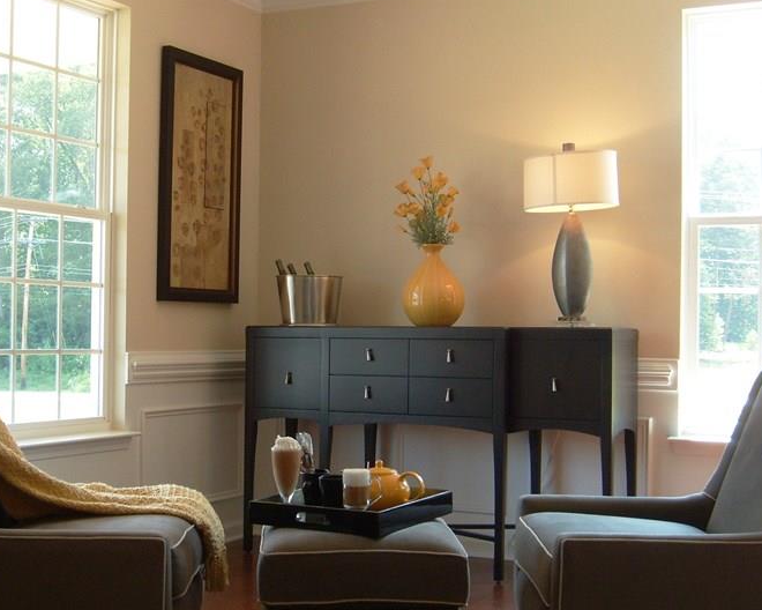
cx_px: 335
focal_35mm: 53
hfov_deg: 35.3
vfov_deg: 28.6
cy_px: 314
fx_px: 1195
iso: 80
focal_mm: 5.8
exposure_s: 1/60
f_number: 2.8
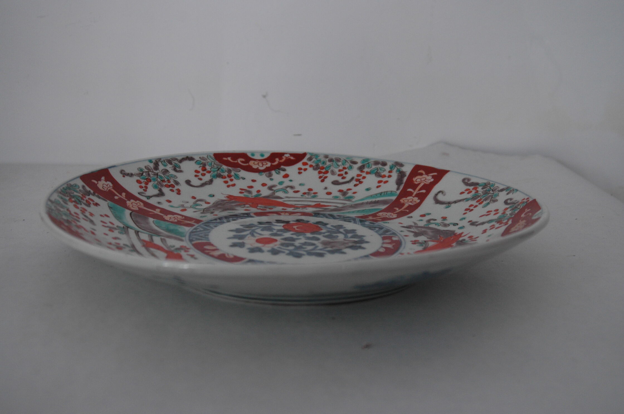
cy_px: 207
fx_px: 805
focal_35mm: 46
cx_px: 312
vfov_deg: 28.9
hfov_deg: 42.4
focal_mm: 31
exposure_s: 1/80
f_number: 4.5
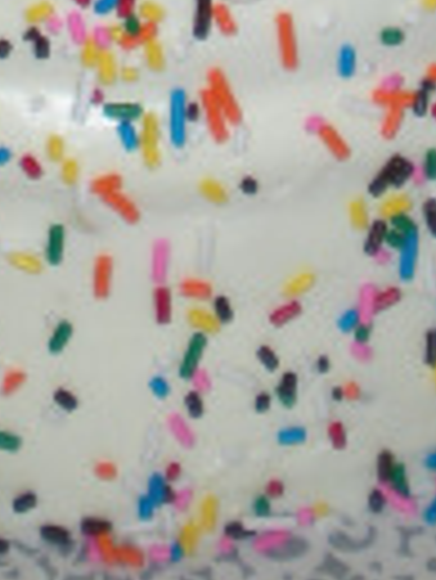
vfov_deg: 8.0
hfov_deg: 6.5
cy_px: -890
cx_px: 85
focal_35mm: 227
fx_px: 3806
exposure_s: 1/30
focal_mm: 7.4
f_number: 3.5
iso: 64
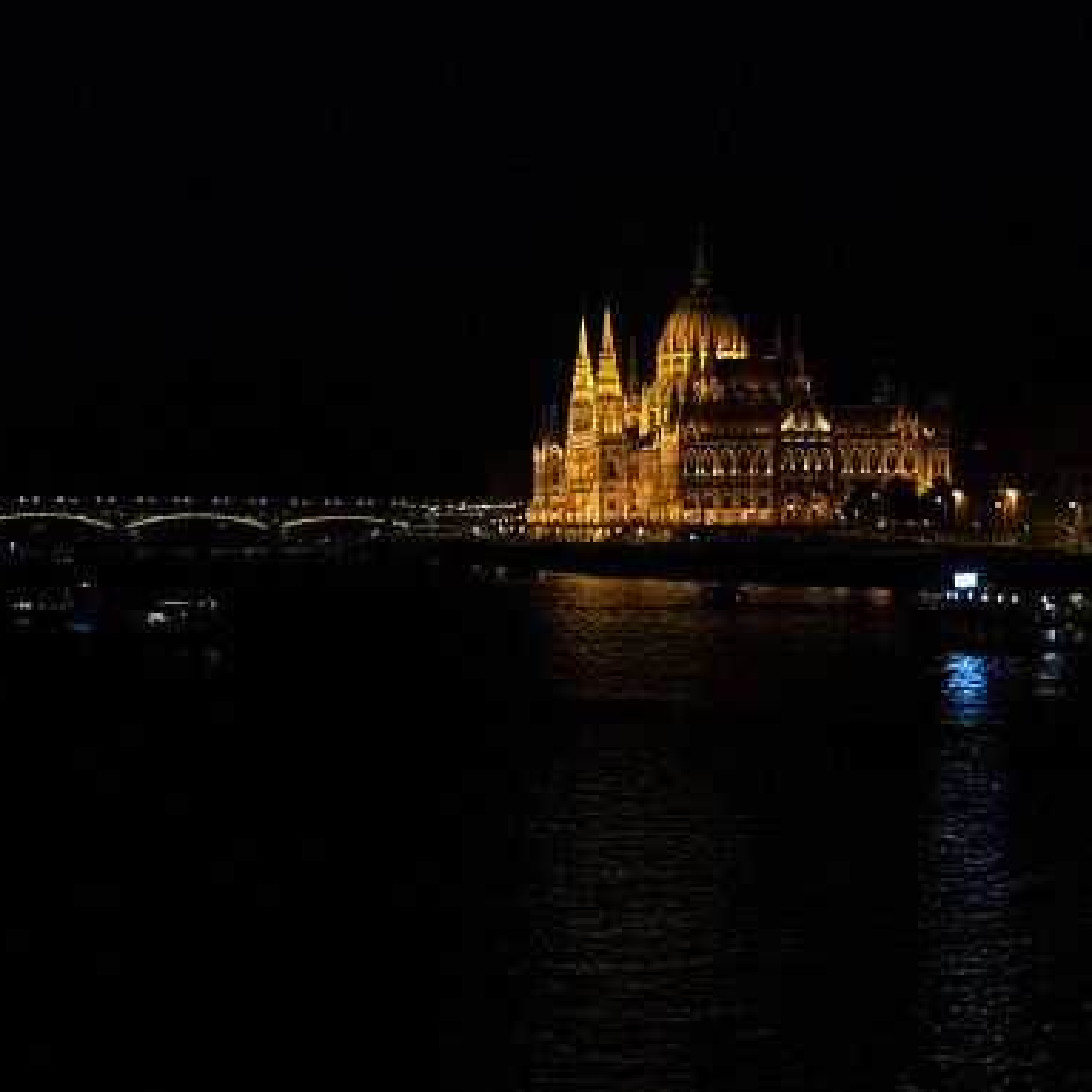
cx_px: 354
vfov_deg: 19.3
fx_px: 3212
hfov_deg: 19.2
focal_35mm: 90
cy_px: 546
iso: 4500
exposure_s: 1/160
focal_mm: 70
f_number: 3.5
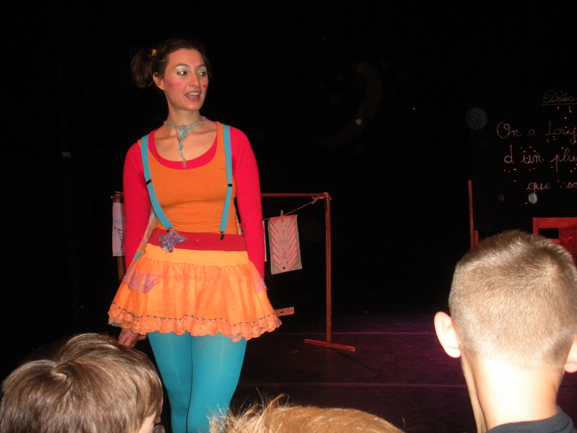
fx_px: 583
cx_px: 288
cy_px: 216
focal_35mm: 35
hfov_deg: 52.6
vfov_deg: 40.7
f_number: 3.5
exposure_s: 1/60
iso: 400
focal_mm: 6.3
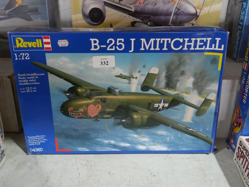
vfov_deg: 41.8
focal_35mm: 34
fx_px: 245
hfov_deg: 53.9
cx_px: 124
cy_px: 94
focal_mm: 17
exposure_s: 1/60
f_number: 4
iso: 1000
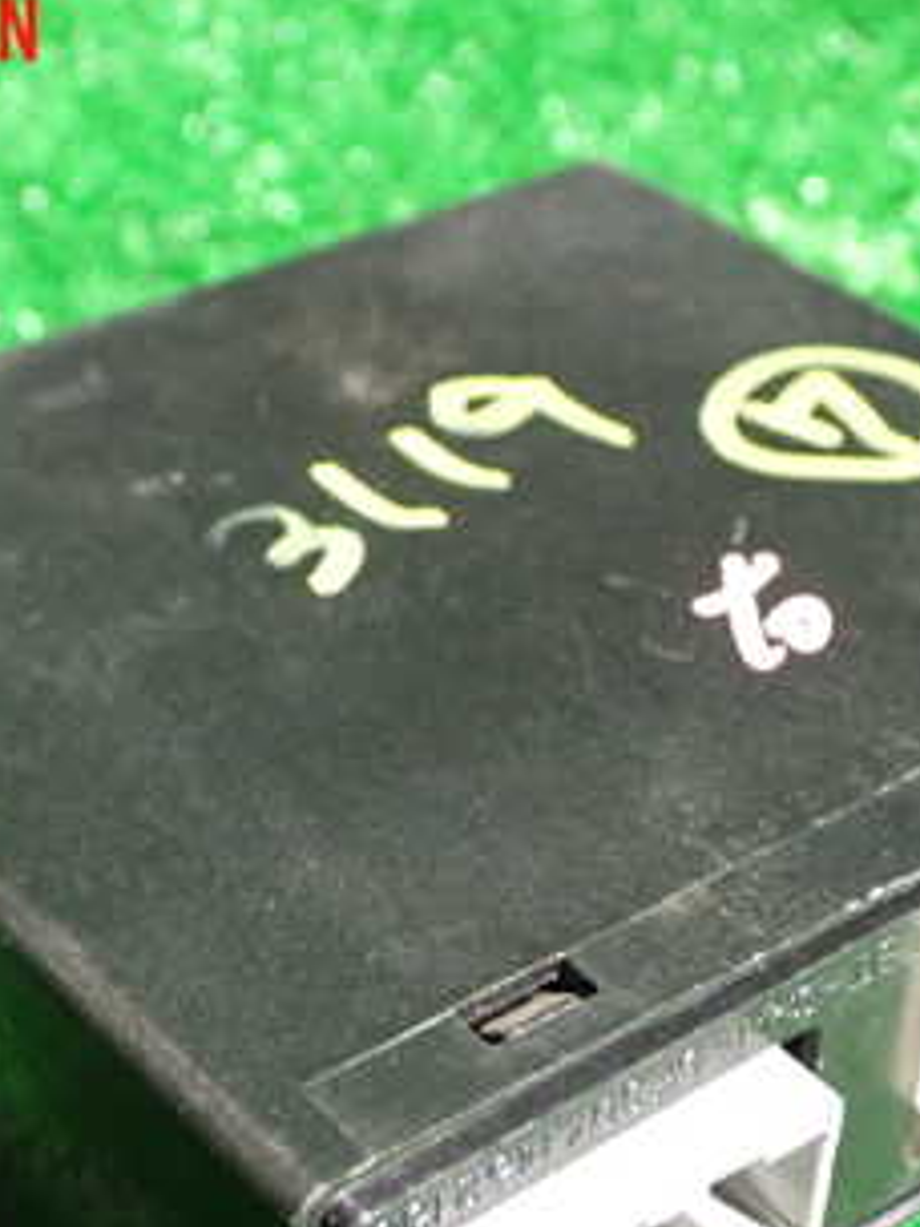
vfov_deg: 23.9
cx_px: 516
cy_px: 892
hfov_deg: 18.2
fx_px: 2870
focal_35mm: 81
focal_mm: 7.31
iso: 800
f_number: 2.8
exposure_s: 1/30
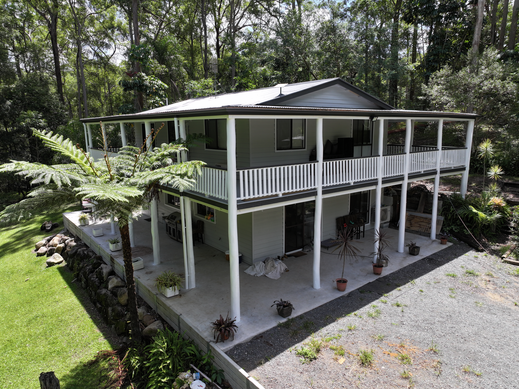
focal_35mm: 24
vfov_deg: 56.8
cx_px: 260
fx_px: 360
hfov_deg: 71.6
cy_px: 194
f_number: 2.8
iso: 140
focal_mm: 12.29
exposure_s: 1/80
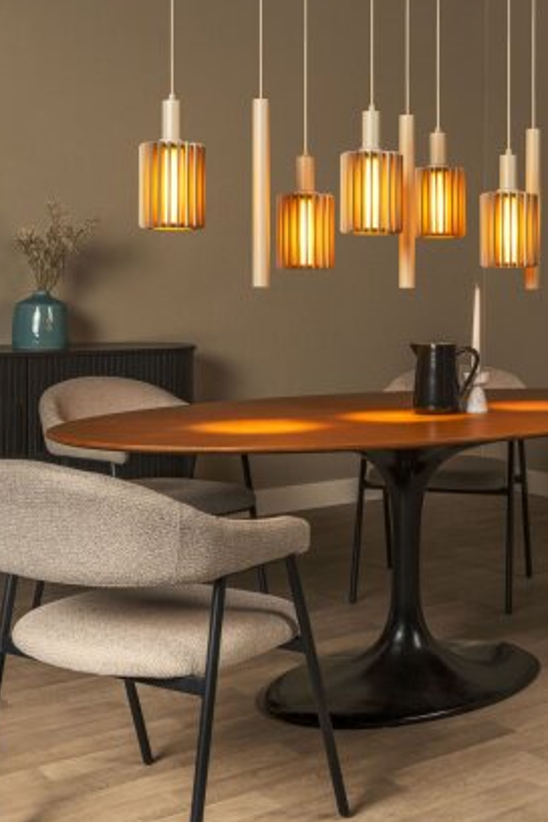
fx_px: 1210
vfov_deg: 37.2
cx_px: 383
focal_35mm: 53
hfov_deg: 25.3
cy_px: 292
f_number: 18
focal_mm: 36
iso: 400
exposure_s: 1/13
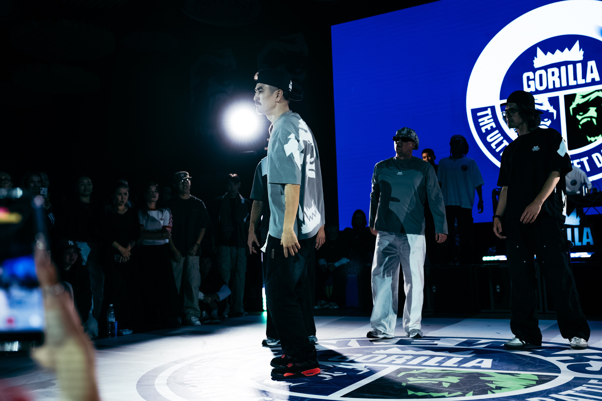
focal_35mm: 37
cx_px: 301
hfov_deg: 51.9
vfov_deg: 35.9
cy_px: 200
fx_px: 619
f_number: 2.8
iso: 3200
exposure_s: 1/800
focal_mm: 37
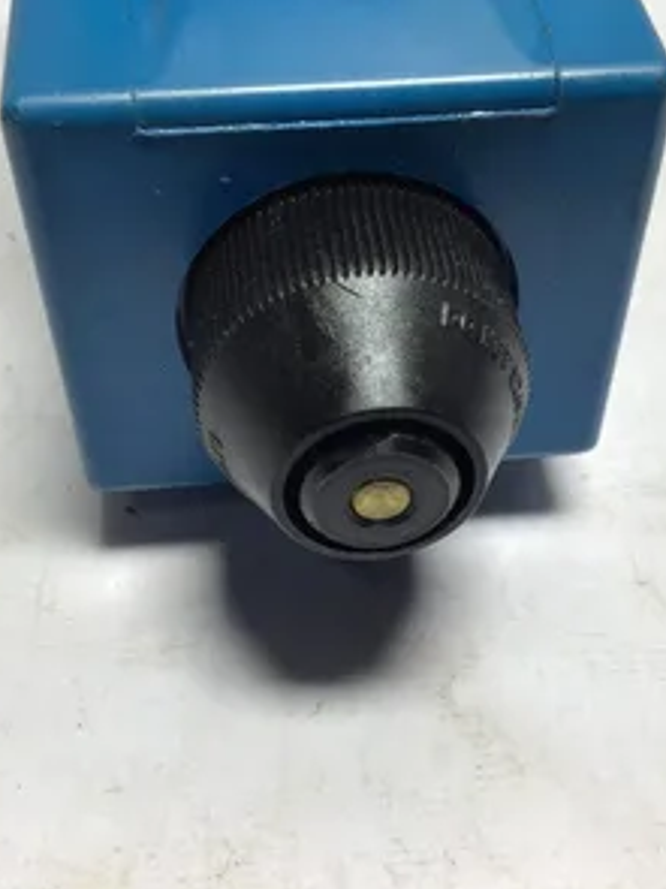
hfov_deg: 34.3
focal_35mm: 42
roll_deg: -2.9
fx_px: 1078
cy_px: 440
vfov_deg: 44.8
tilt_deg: -44.6
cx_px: 365
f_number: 2.4
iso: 32
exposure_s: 1/120
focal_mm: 3.3
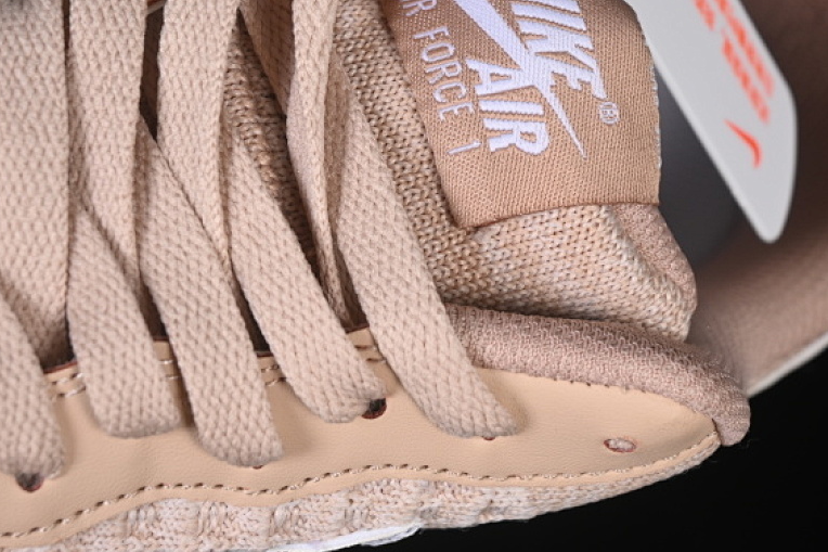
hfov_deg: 19.3
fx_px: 2437
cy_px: 179
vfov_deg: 12.9
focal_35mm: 106
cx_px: 437
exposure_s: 1/80
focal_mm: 50
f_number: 7.1
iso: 160
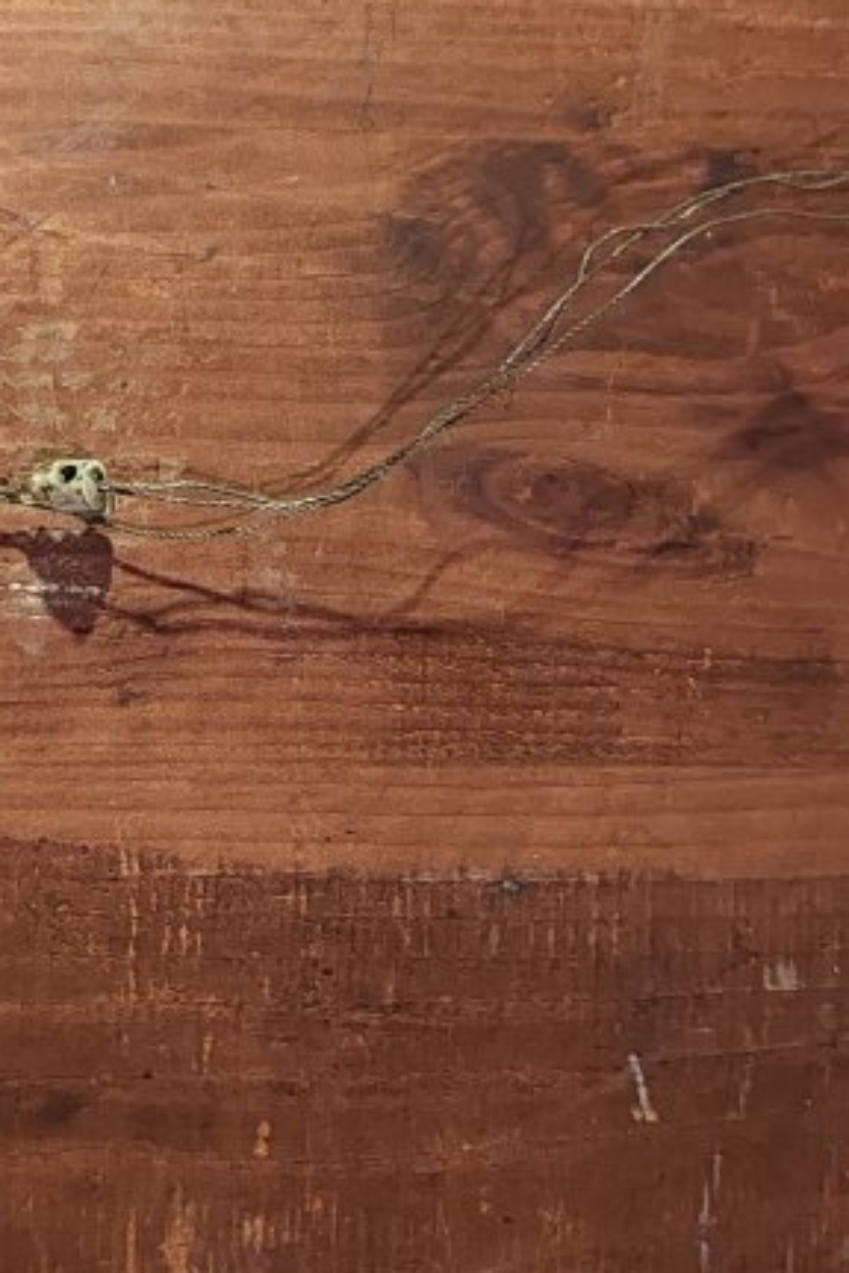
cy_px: 575
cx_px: 351
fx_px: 2759
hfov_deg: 17.5
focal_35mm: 78
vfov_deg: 26.0
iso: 500
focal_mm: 6.12
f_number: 1.9
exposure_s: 1/100
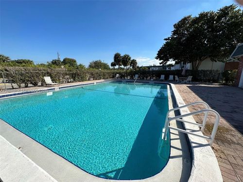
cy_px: 91
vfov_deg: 85.7
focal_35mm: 14
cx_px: 122
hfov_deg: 102.1
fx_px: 98
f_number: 2.2
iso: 50
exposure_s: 1/2882
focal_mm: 2.22
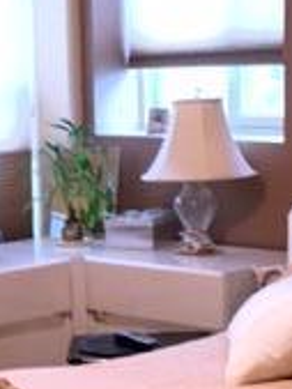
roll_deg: +3.8
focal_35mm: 110
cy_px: 302
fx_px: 1236
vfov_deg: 17.7
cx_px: -5
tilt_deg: -12.4
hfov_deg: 13.3
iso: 200
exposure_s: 1/24
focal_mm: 4.15
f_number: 2.2
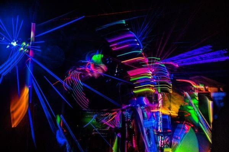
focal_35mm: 45
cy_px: 76
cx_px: 114
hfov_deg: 43.6
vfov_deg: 29.9
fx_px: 286
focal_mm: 45
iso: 100
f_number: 2.8
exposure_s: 1/3
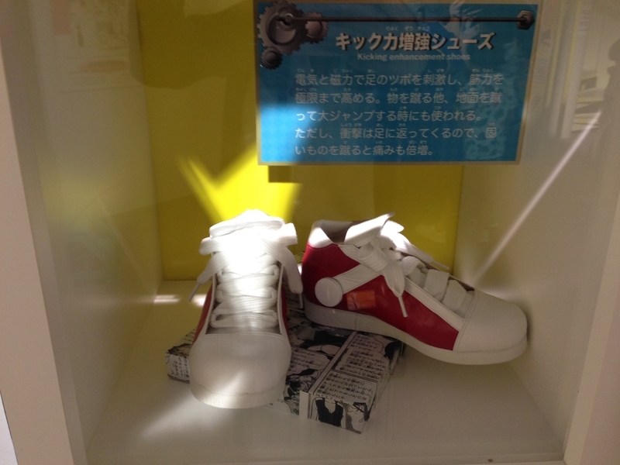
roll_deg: +0.5
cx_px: 310
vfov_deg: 42.9
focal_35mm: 33
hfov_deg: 55.4
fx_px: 591
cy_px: 232
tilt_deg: -20.8
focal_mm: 4.12
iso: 100
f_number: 2.4
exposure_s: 1/20
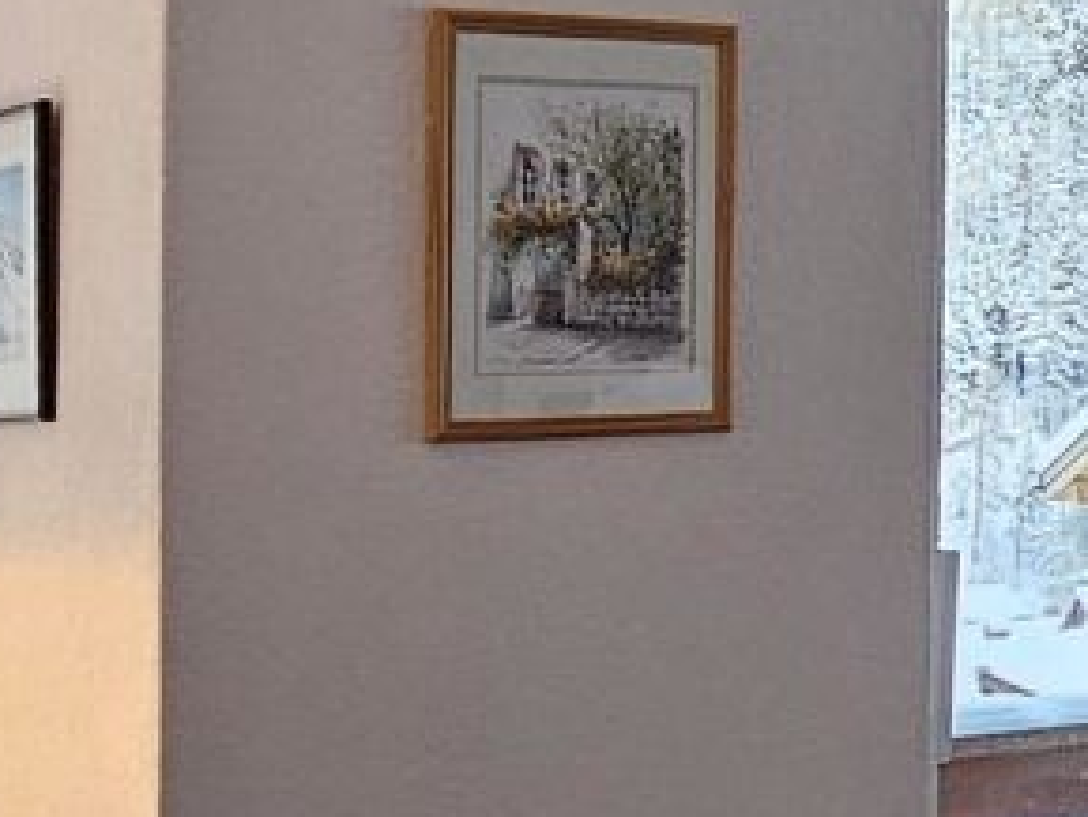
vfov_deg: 16.1
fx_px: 2893
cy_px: 433
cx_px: 1690
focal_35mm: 92
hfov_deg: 18.5
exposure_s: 1/50
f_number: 2.2
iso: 64
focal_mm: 2.2
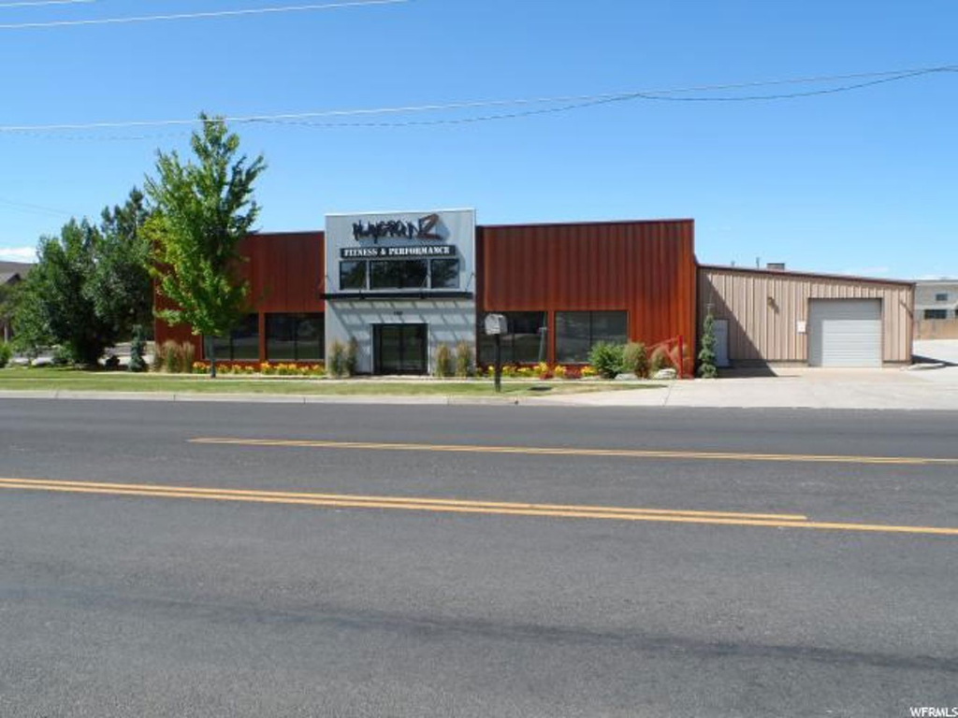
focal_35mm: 32
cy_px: 359
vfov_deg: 44.2
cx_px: 479
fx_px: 886
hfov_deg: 56.8
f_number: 4.8
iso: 80
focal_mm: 5.3
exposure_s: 1/350
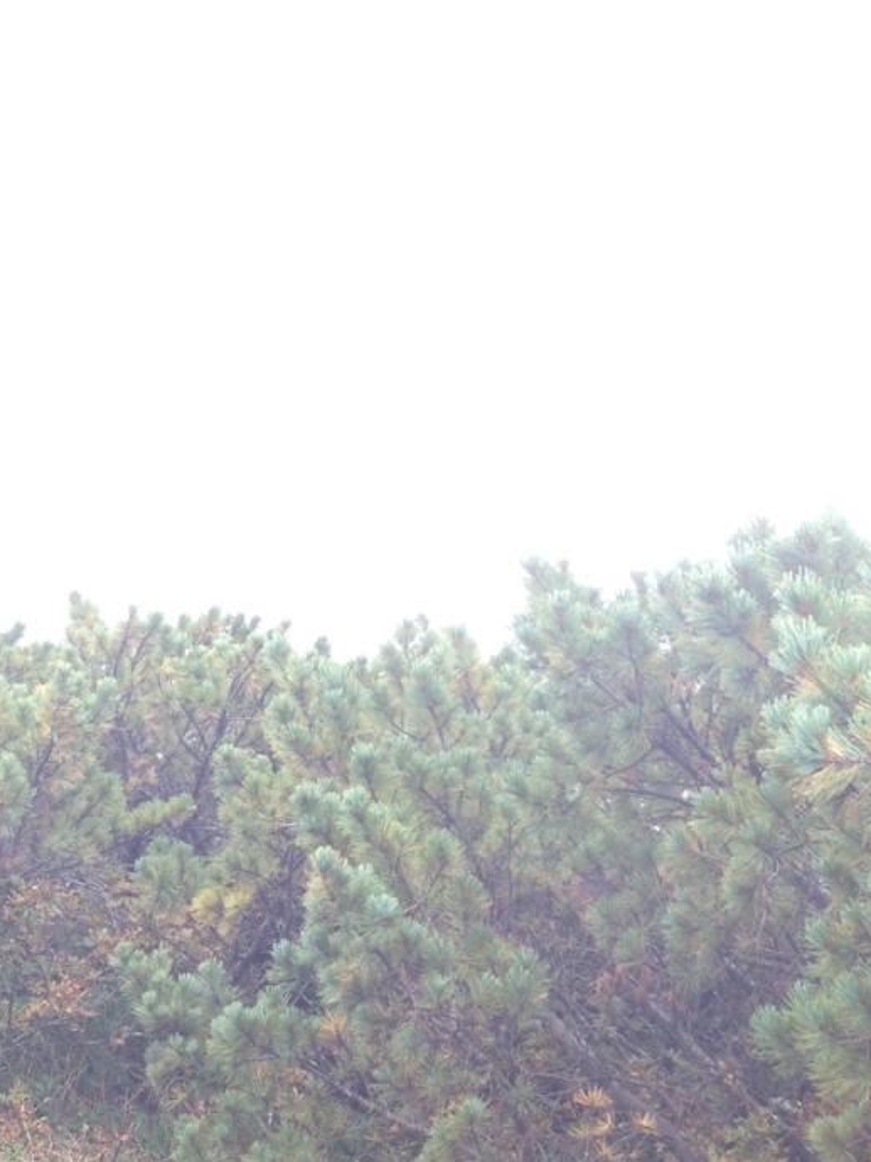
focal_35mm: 49
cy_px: 386
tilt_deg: +10.4
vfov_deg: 38.5
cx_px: 320
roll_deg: -3.0
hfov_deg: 29.5
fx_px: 1645
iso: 50
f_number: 2.4
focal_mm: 4.12
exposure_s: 1/120
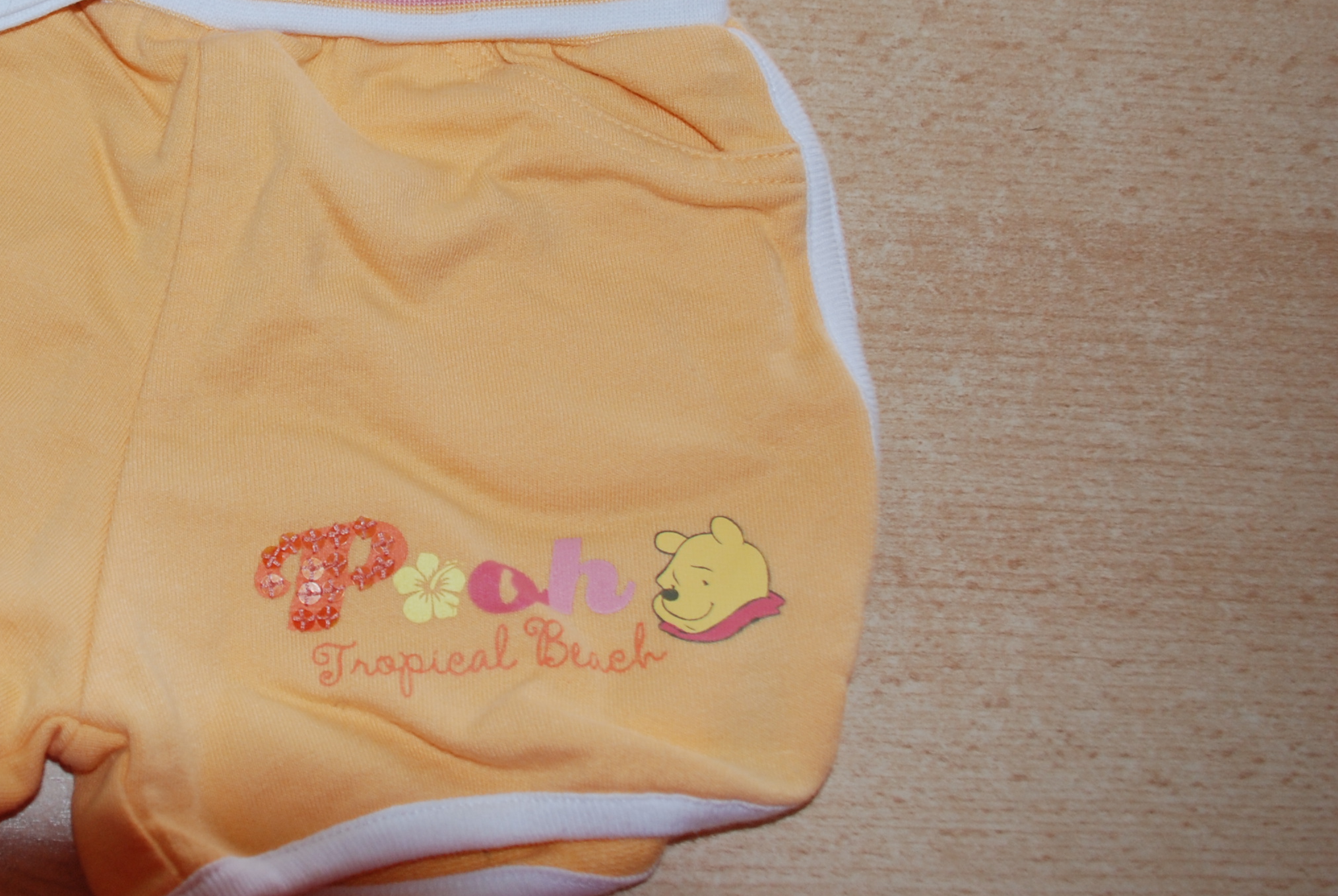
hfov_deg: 30.1
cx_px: 75
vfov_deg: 21.2
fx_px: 2345
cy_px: 109
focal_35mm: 63
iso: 200
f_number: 3.8
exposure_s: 1/60
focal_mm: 22
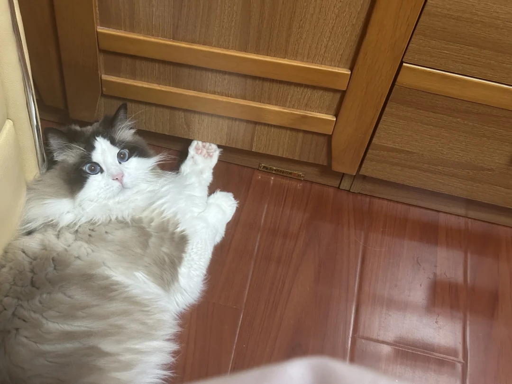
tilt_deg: -54.1
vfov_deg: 30.3
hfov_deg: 39.7
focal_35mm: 48
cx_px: 256
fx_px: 710
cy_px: 192
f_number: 1.78
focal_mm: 6.86
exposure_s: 1/38
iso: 500
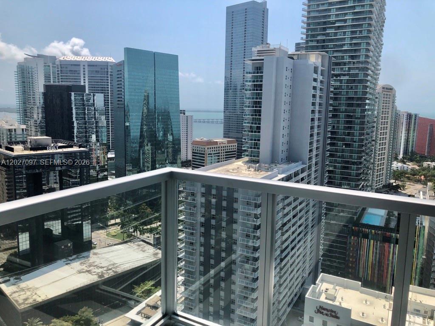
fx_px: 352
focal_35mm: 28
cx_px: 218
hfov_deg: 63.4
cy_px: 163
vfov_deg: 49.7
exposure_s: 1/2183
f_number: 1.8
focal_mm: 3.99
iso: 20
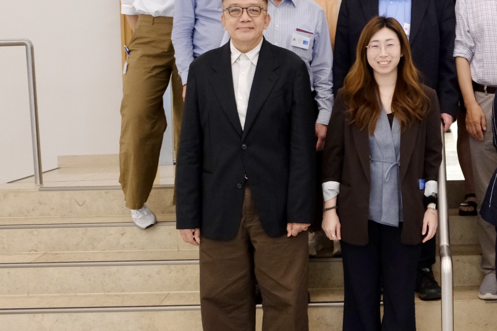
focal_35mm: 56
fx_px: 773
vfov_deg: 24.1
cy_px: 136
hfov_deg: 33.5
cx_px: 461
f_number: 2.8
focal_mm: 18
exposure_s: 1/100
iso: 2500
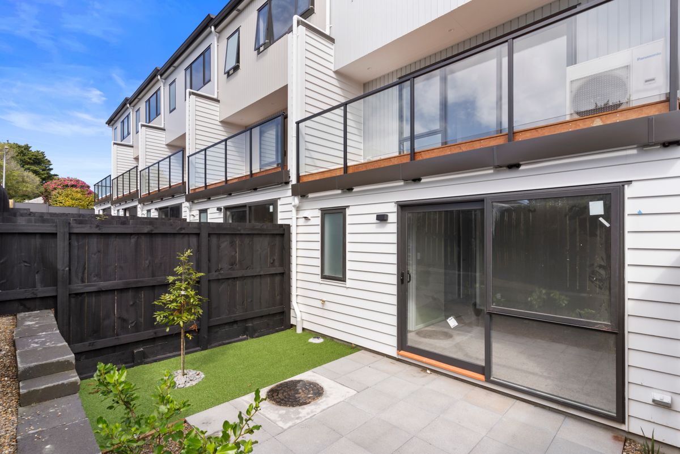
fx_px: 321
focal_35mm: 17
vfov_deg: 70.5
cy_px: 227
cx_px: 340
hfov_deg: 93.3
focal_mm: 17
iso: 250
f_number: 8
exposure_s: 1/125
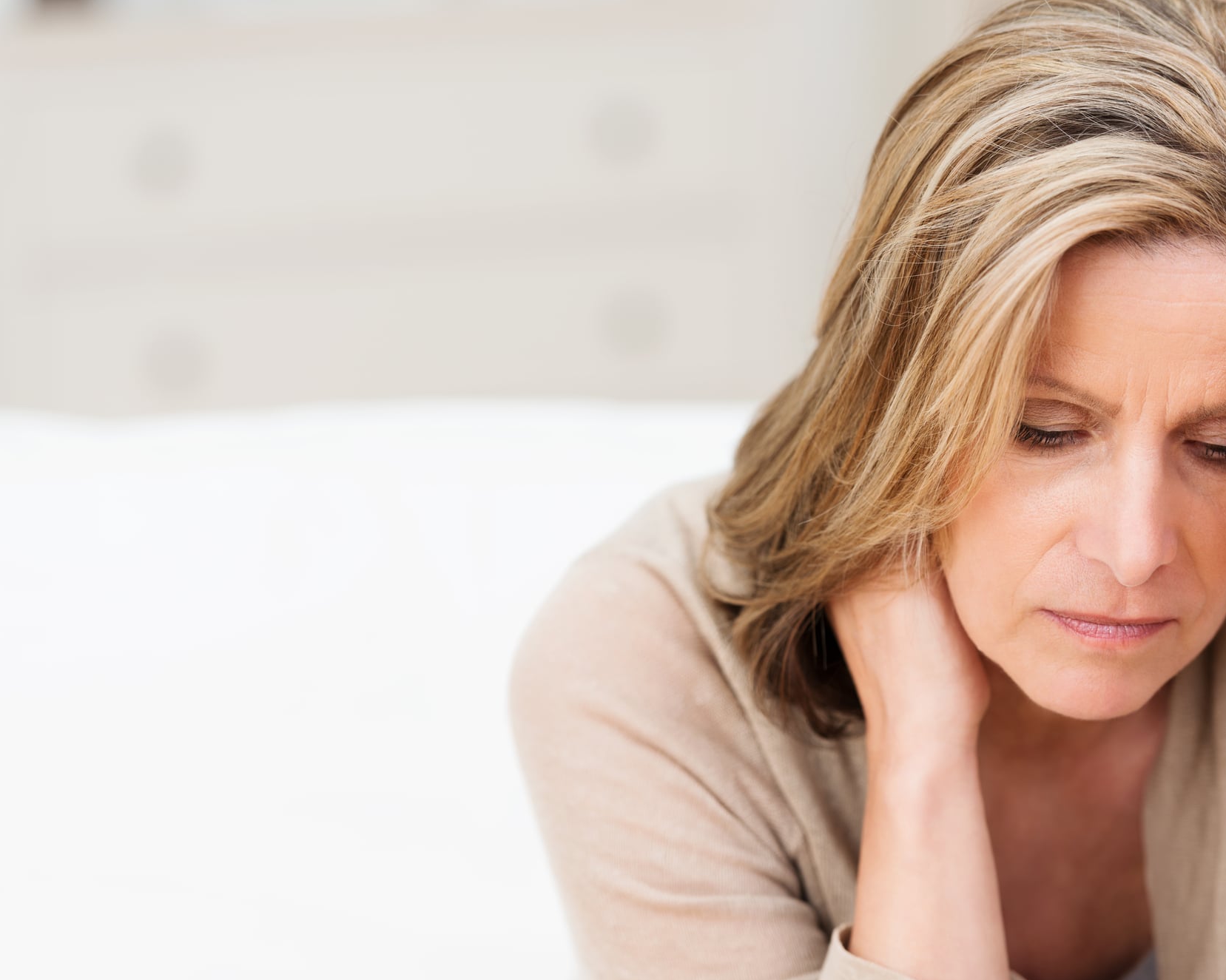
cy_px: 493
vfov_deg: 10.1
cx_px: 679
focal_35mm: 153
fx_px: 5551
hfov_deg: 12.6
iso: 100
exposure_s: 1/100
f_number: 3.5
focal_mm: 135
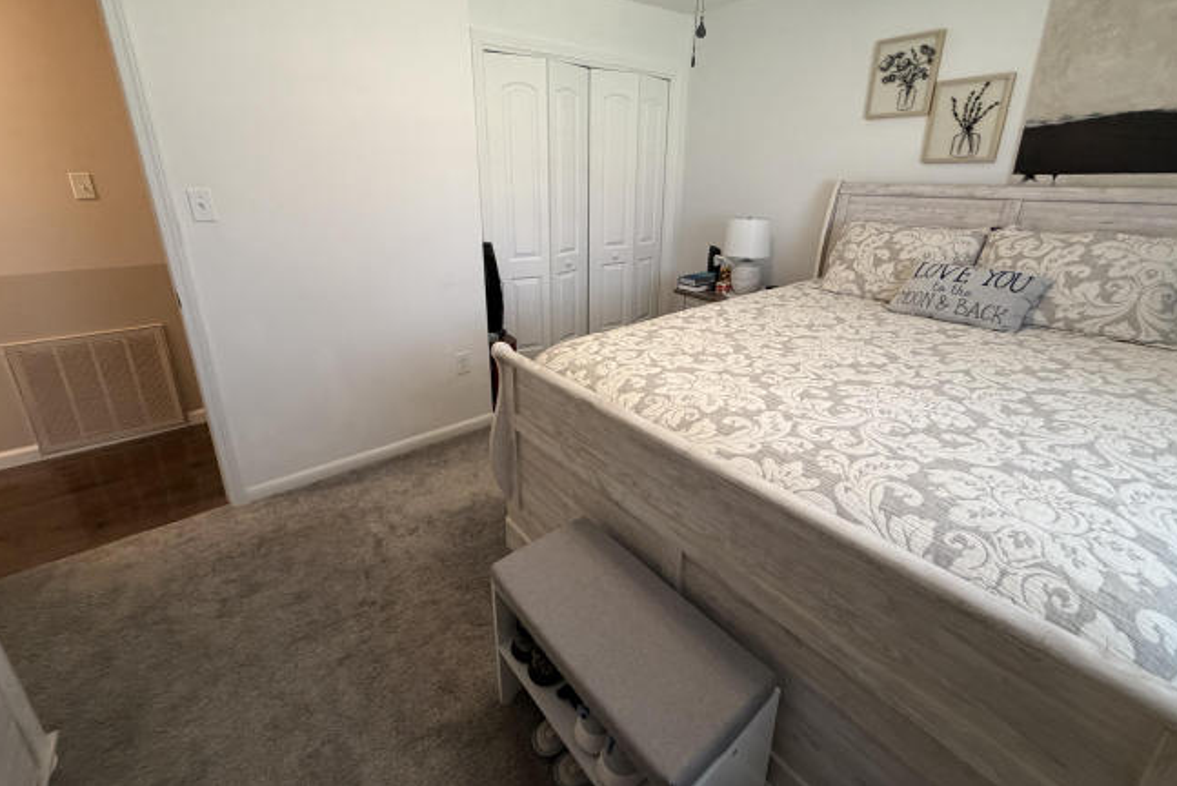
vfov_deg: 76.9
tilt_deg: -17.6
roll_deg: +0.0
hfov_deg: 100.4
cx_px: 585
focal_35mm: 15
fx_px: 491
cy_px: 333
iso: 320
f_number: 2.2
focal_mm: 2.22
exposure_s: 1/60
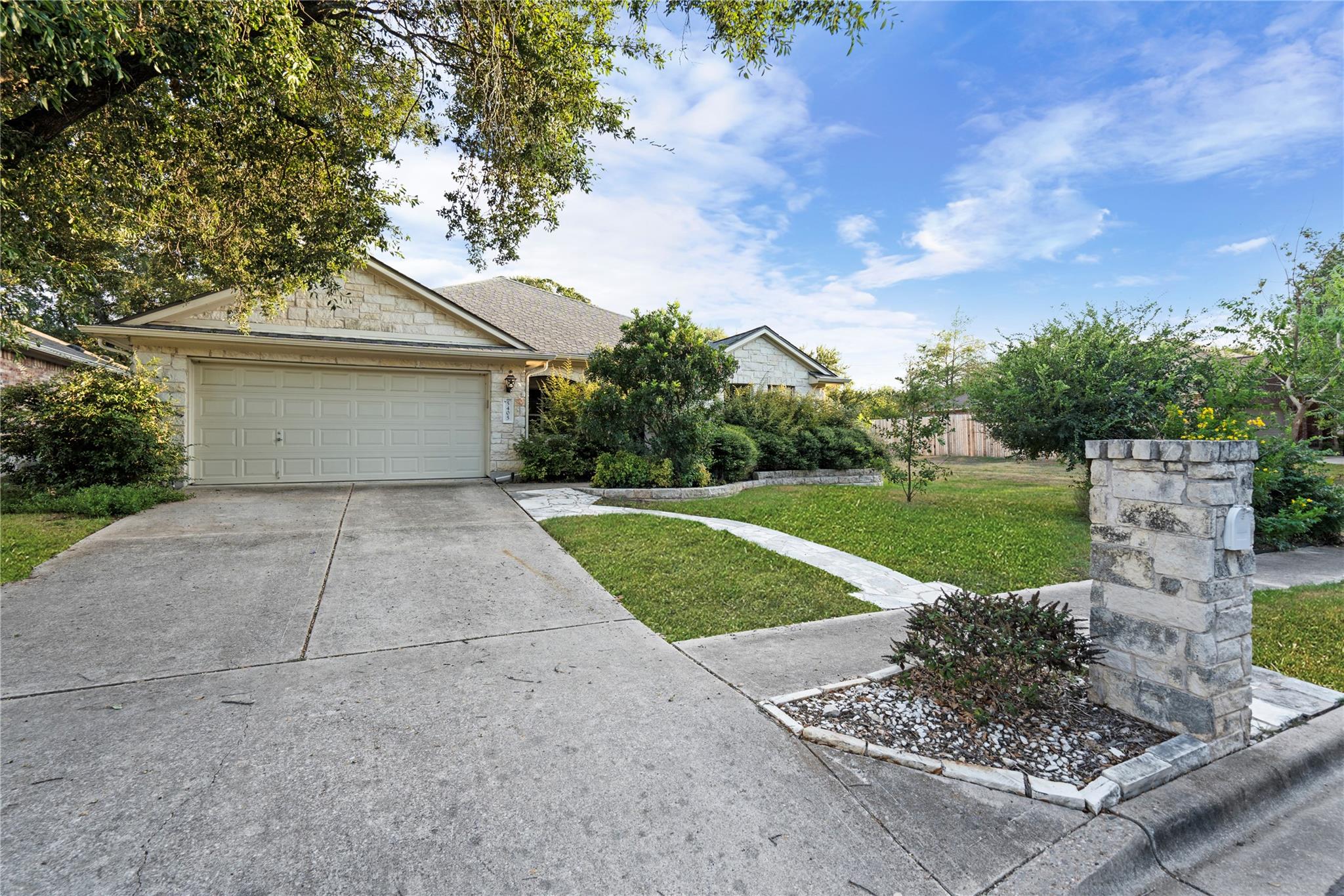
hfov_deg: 96.7
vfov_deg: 73.7
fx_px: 597
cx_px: 672
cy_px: 448
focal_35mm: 16
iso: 200
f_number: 8
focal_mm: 16
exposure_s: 1/40
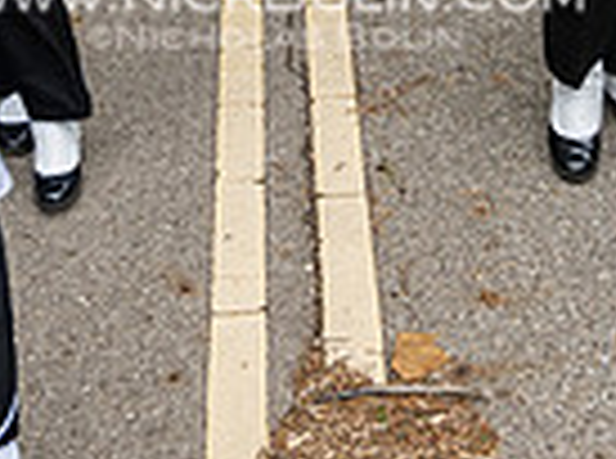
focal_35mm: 98
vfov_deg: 14.3
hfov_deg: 20.1
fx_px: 1739
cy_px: -164
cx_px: 274
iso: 500
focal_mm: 24
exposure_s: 1/1000
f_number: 4
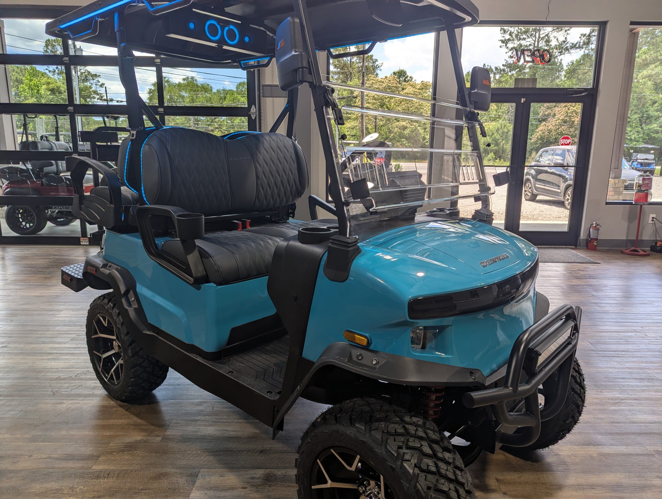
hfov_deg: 71.5
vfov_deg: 56.9
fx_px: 460
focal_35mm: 24
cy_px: 250
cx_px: 331
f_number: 1.85
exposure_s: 1/297
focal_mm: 6.81
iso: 40
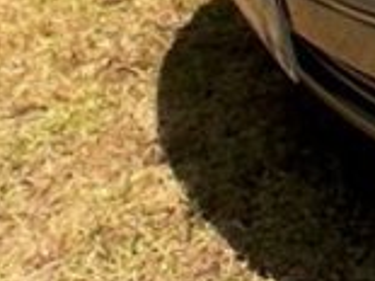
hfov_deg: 12.4
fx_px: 1288
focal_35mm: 119
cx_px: 944
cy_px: -208
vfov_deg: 11.6
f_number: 3.1
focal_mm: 4
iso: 80
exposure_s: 1/1250
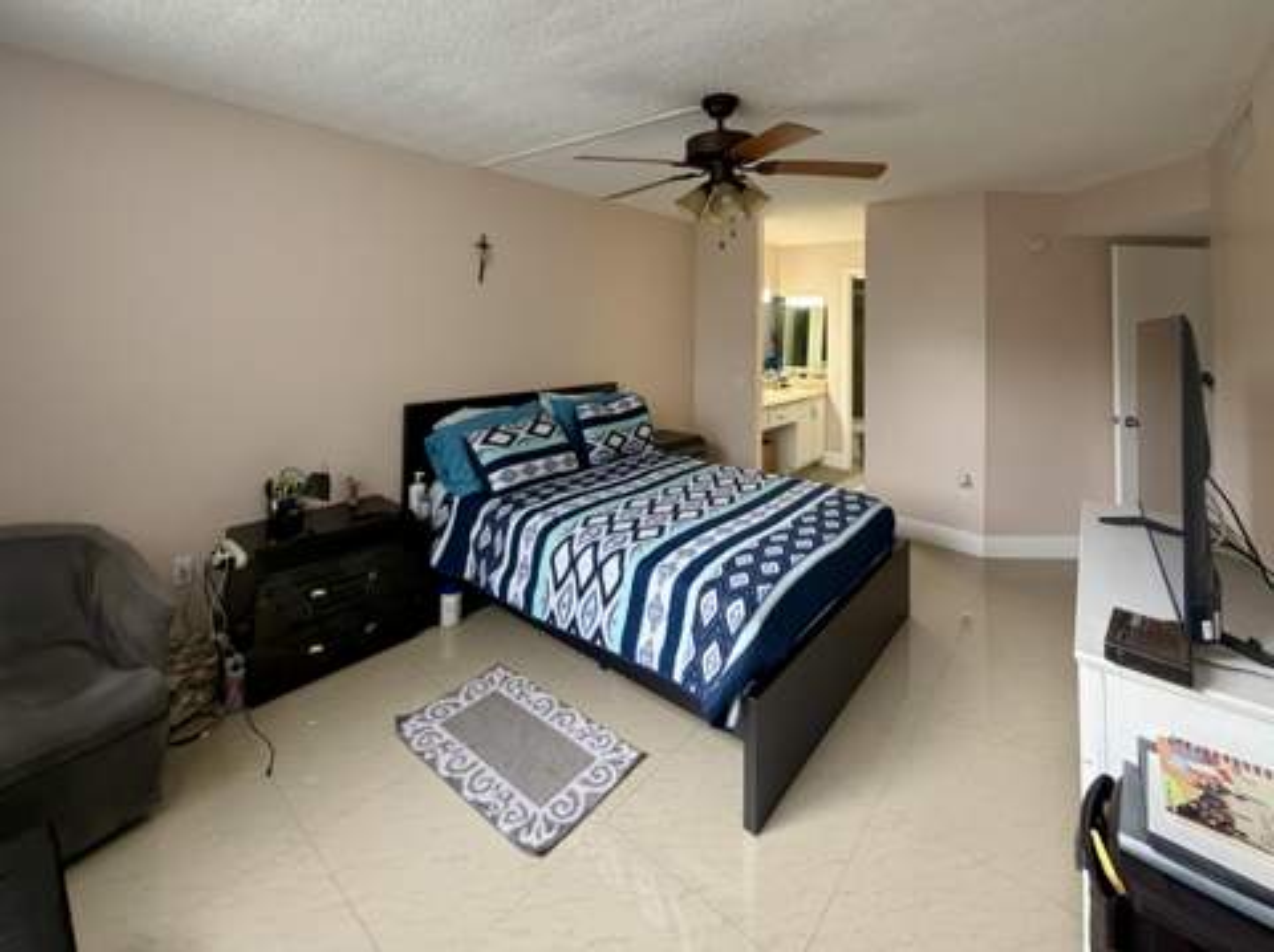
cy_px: 476
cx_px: 637
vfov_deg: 85.6
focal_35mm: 14
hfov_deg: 102.1
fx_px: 515
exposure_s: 1/121
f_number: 2.2
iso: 320
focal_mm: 2.22
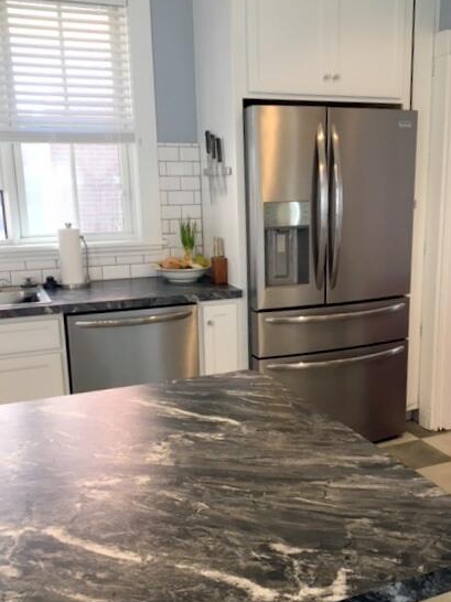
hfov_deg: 41.6
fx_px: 591
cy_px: 325
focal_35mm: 34
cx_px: 264
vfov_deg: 53.9
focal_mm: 4.15
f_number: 2.2
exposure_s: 1/30
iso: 32
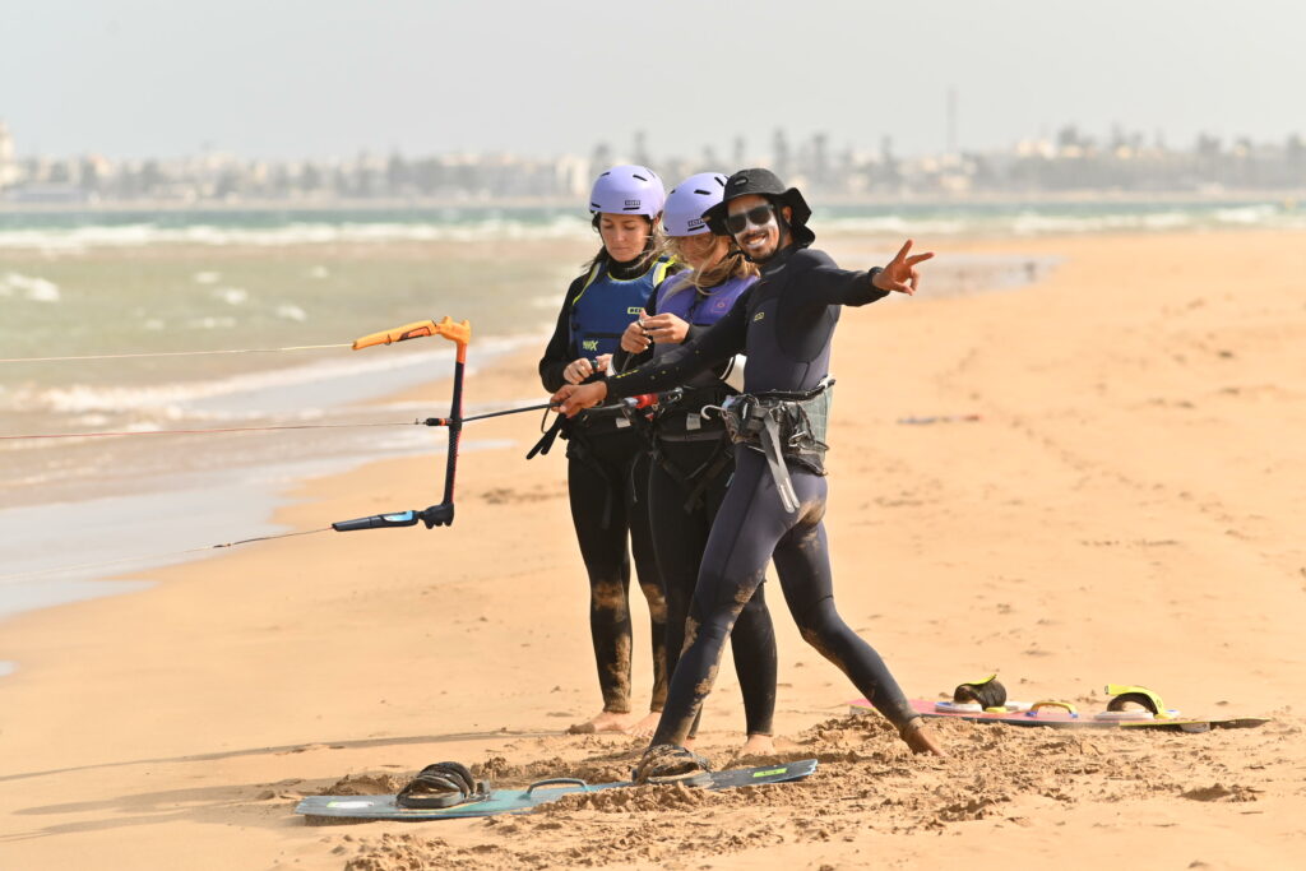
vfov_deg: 6.9
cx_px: 653
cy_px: 436
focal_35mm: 200
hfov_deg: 10.3
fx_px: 7256
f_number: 5.6
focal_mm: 200
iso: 200
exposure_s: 1/1000
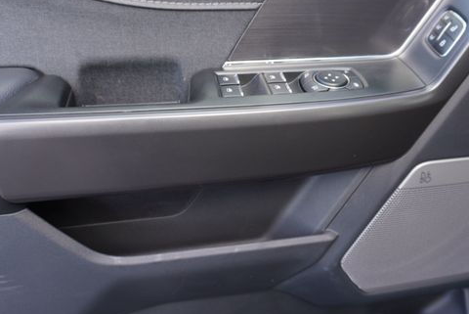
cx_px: 281
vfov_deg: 40.9
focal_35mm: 32
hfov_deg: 58.2
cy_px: 120
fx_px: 417
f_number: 4
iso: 125
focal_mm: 16
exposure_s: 1/60
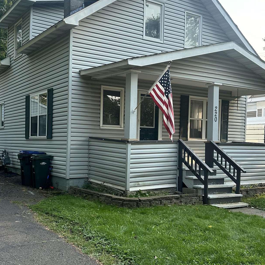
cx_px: 98
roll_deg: -1.7
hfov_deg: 41.5
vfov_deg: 41.8
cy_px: 148
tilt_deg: -0.4
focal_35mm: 40
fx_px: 346
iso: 80
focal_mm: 6.86
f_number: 1.78
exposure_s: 1/1019
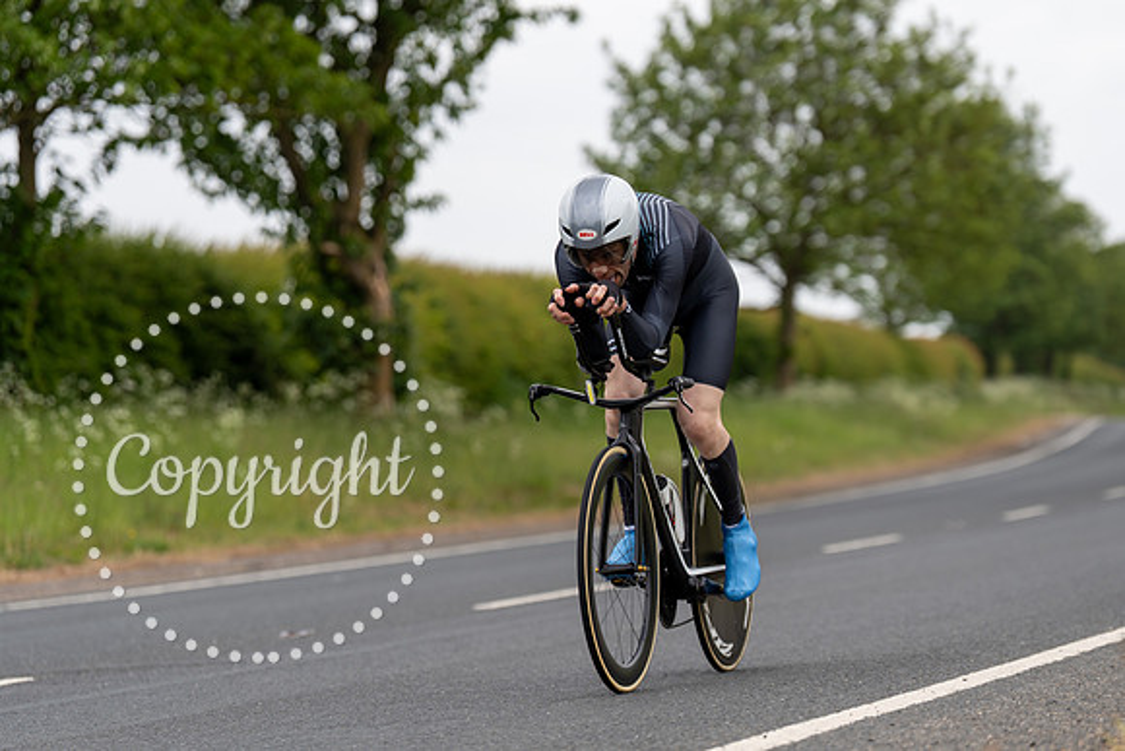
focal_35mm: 142
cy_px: 343
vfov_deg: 9.7
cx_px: 611
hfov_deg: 14.4
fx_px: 4444
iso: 160
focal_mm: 131
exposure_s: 1/1250
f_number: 3.2
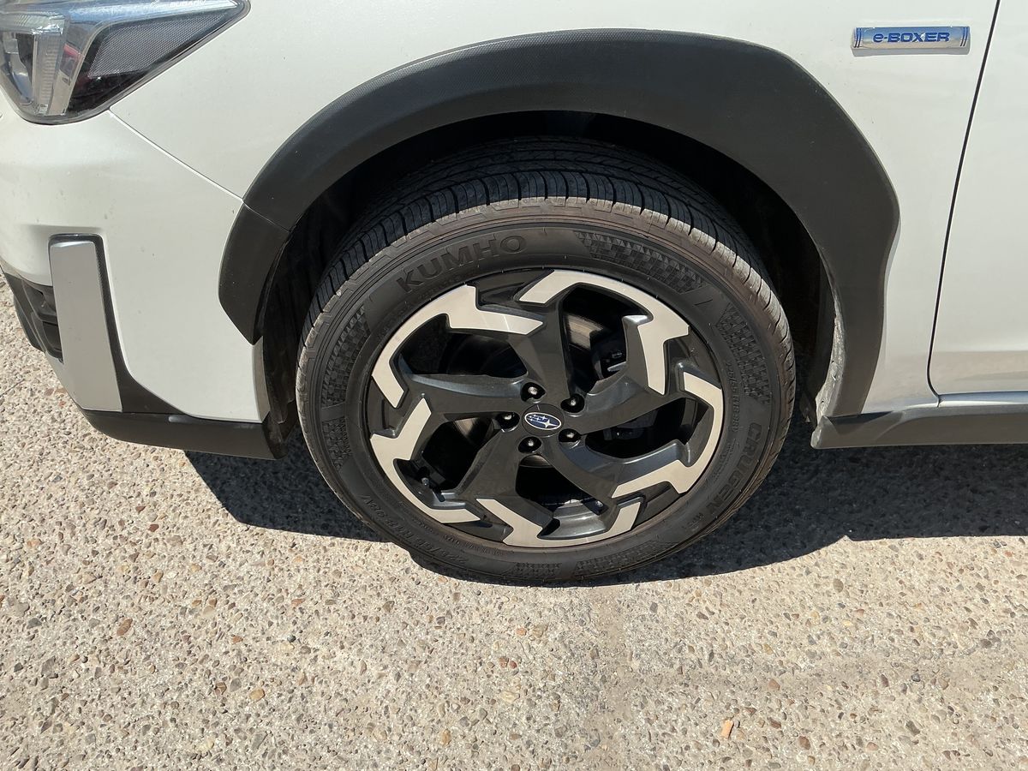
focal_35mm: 29
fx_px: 861
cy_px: 386
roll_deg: +2.3
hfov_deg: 61.7
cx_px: 514
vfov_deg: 48.2
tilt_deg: -39.5
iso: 25
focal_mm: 3
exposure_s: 1/2538
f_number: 1.8
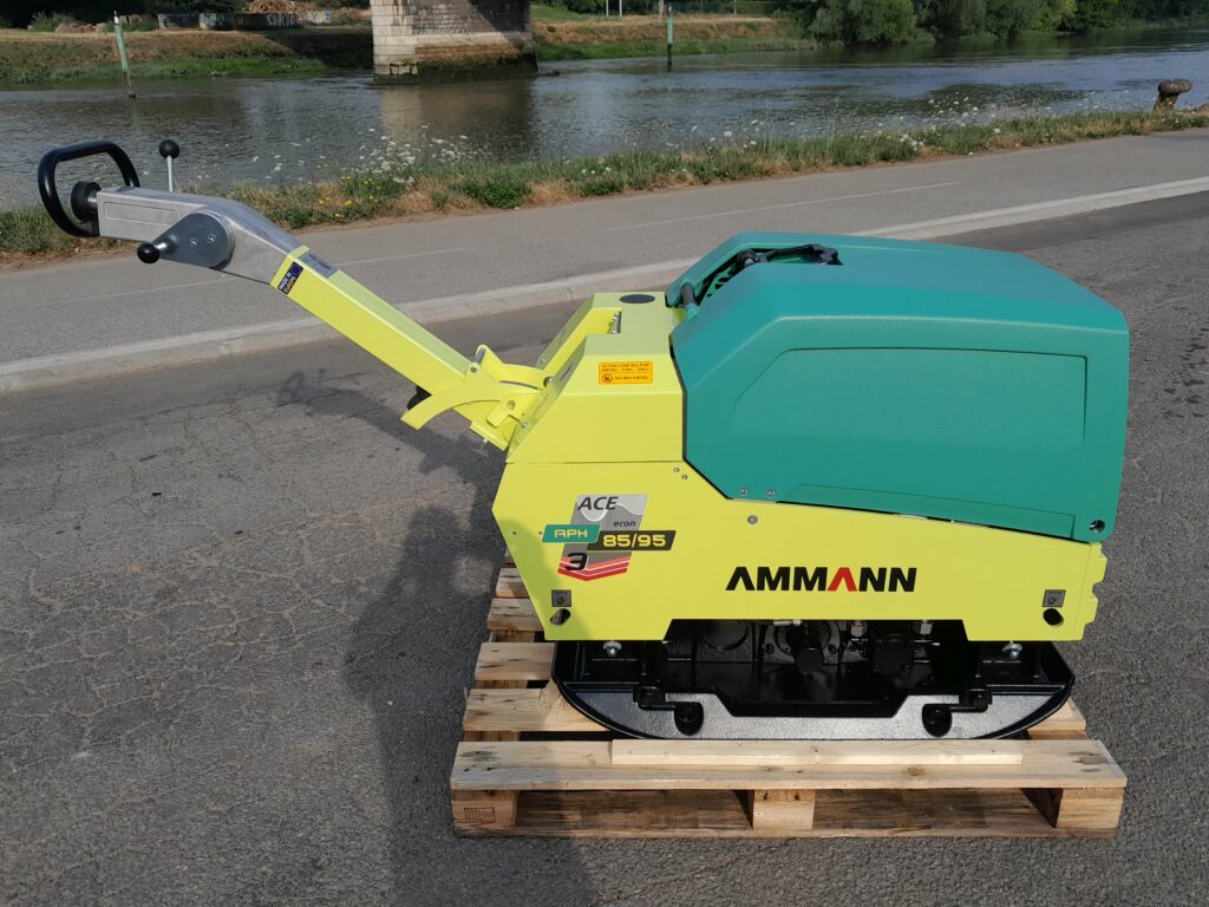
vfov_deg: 51.4
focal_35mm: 27
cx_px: 604
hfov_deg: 65.3
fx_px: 943
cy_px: 454
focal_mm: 4
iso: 40
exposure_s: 1/566
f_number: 1.8
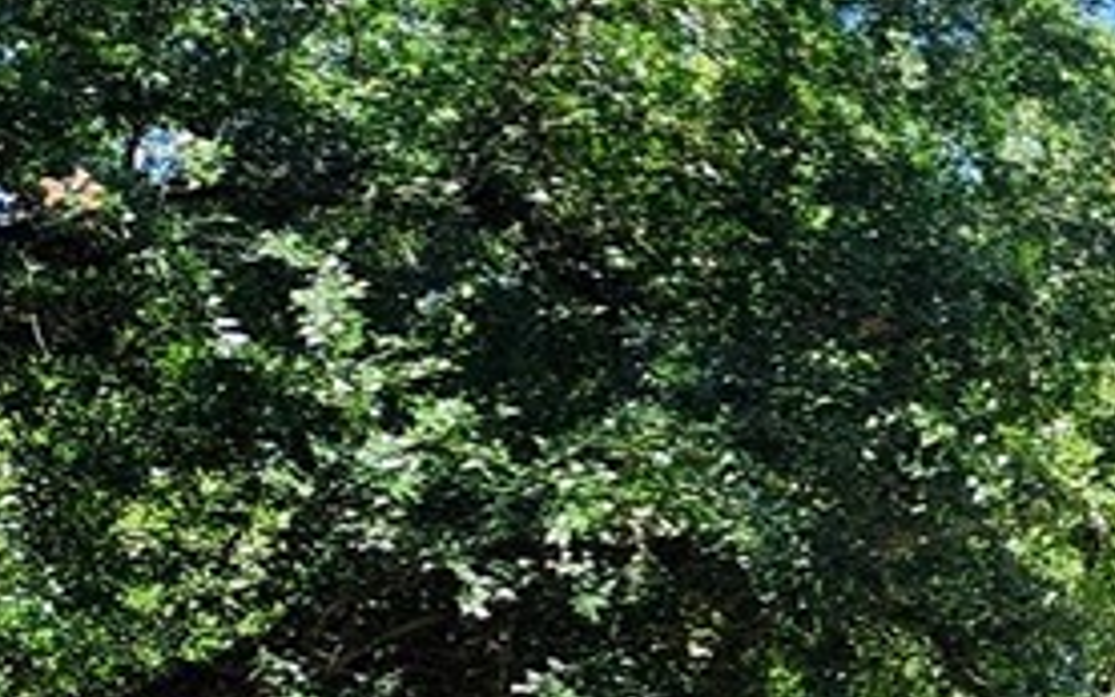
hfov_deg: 11.0
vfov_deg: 9.3
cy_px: 475
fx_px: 4284
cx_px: 3132
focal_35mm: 141
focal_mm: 5.54
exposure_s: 1/477
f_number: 1.8
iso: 25
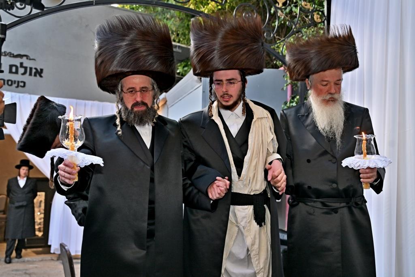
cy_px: 138
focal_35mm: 38
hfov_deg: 50.7
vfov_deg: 35.1
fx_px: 438
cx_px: 208
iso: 400
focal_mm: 38
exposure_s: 1/200
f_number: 4
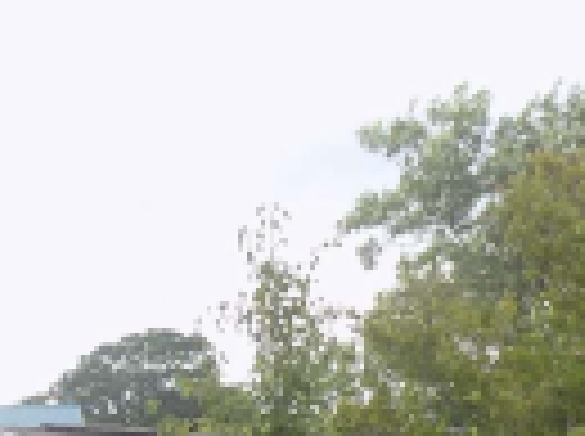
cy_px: 953
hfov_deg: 16.5
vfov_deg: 11.0
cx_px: 83
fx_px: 1990
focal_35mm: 118
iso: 80
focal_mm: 4
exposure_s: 1/320
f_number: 3.1
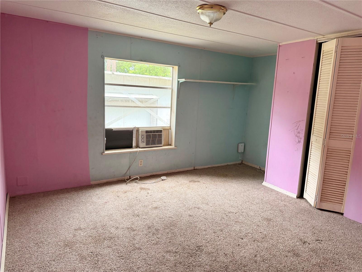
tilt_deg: -9.4
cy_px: 136
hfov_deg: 71.6
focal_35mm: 24
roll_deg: -2.1
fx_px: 251
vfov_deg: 56.8
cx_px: 181
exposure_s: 1/120
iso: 250
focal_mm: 6.76
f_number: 1.78
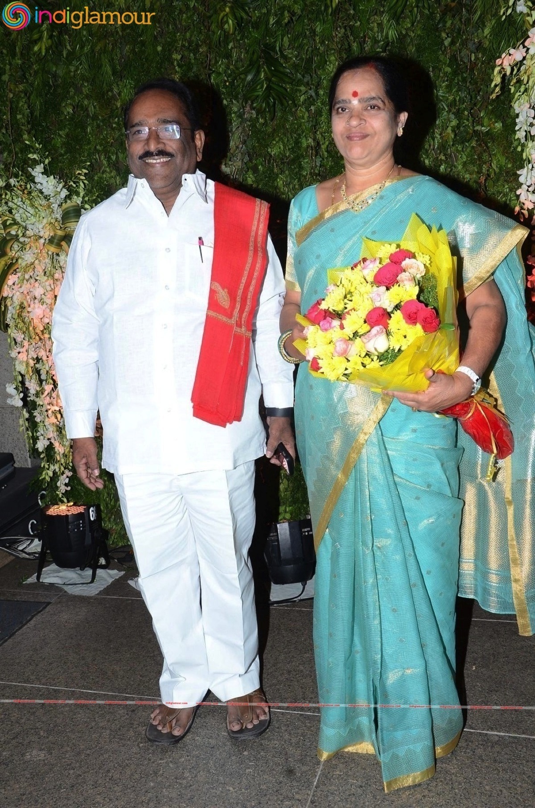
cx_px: 268
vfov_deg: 51.4
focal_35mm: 38
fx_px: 839
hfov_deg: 35.4
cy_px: 404
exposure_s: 1/125
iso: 500
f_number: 8
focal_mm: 25
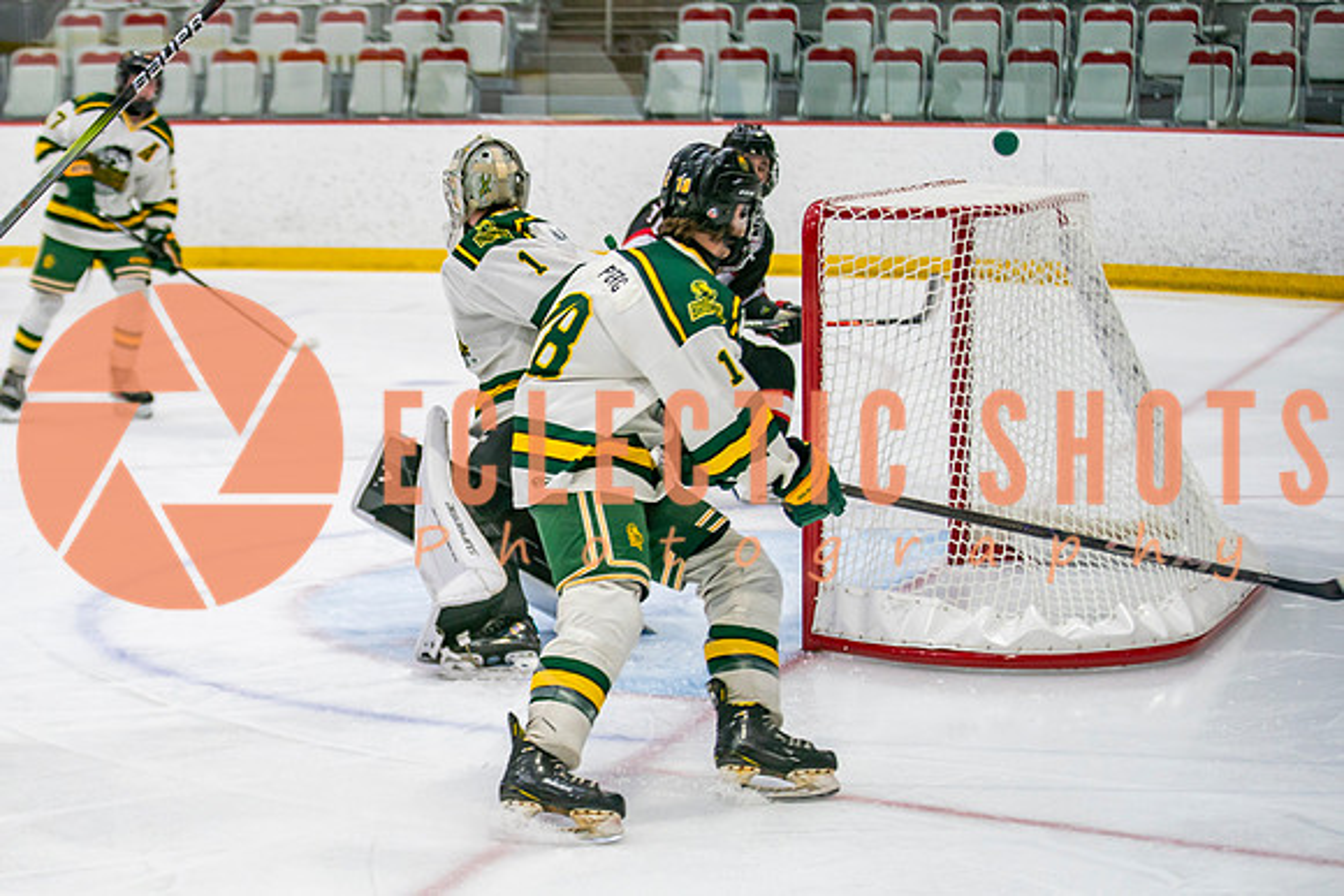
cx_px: 390
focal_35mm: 101
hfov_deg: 20.1
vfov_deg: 13.6
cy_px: 436
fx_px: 3773
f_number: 2.8
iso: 640
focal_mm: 70
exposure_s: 1/640
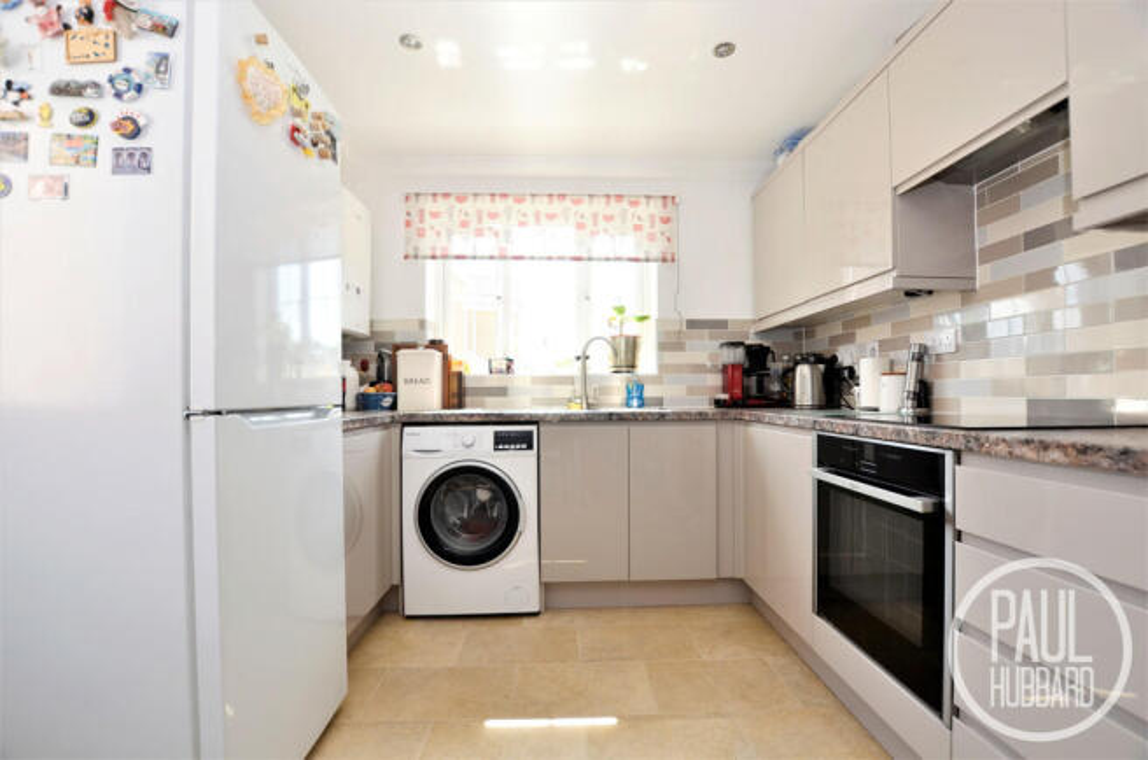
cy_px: 380
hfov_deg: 100.5
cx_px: 574
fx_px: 477
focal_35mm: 15
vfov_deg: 77.0
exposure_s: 1/125
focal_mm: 10
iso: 200
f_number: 5.6
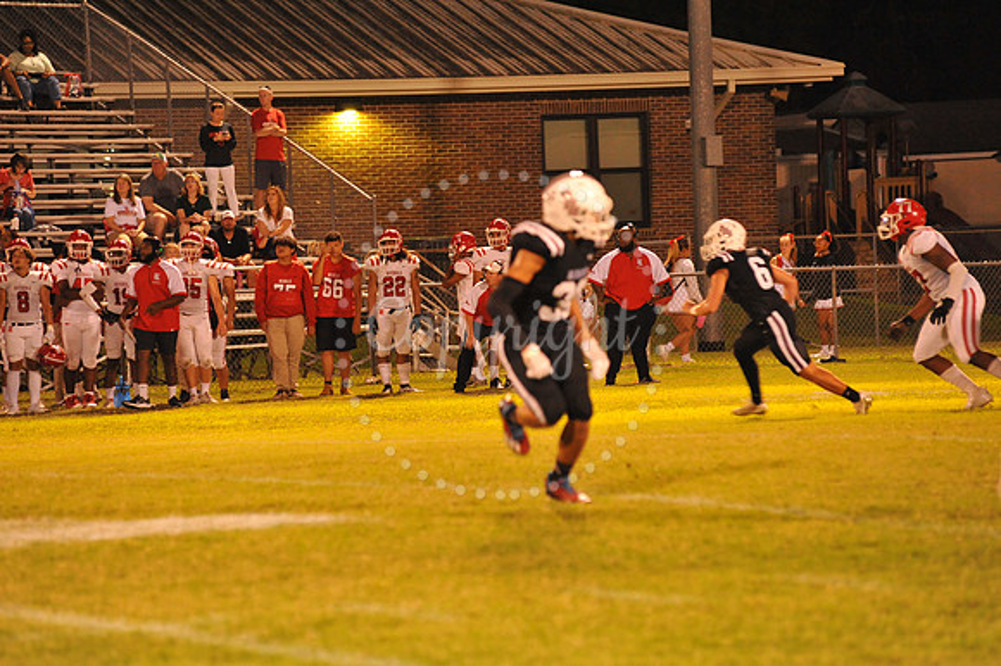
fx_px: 5558
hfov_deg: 10.3
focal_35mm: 200
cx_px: 500
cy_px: 333
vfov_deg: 6.9
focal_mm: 200
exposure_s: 1/160
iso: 5000
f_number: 5
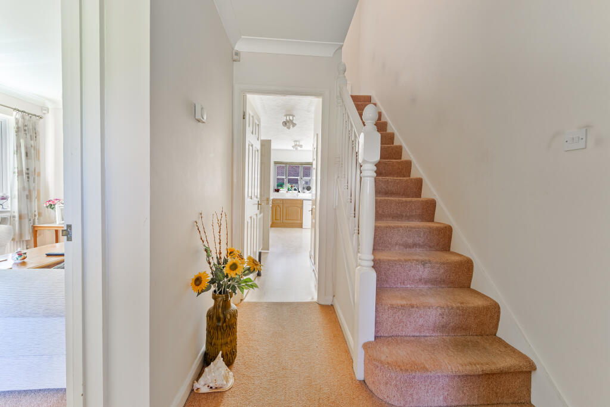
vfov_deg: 81.2
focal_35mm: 14
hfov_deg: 104.2
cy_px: 204
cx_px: 305
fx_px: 237
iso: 200
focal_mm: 14
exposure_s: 1/60
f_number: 8
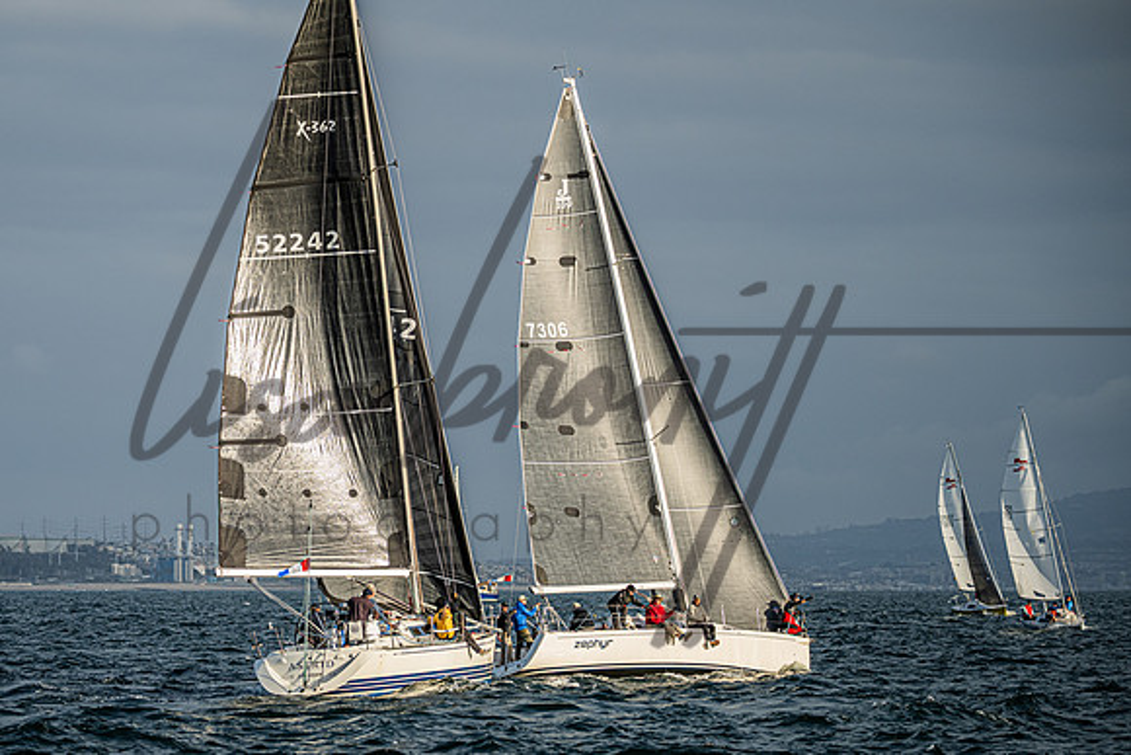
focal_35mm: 208
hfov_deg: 9.9
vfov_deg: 6.6
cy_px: 441
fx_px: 6543
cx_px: 400
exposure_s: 1/2000
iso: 220
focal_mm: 160
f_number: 4.8
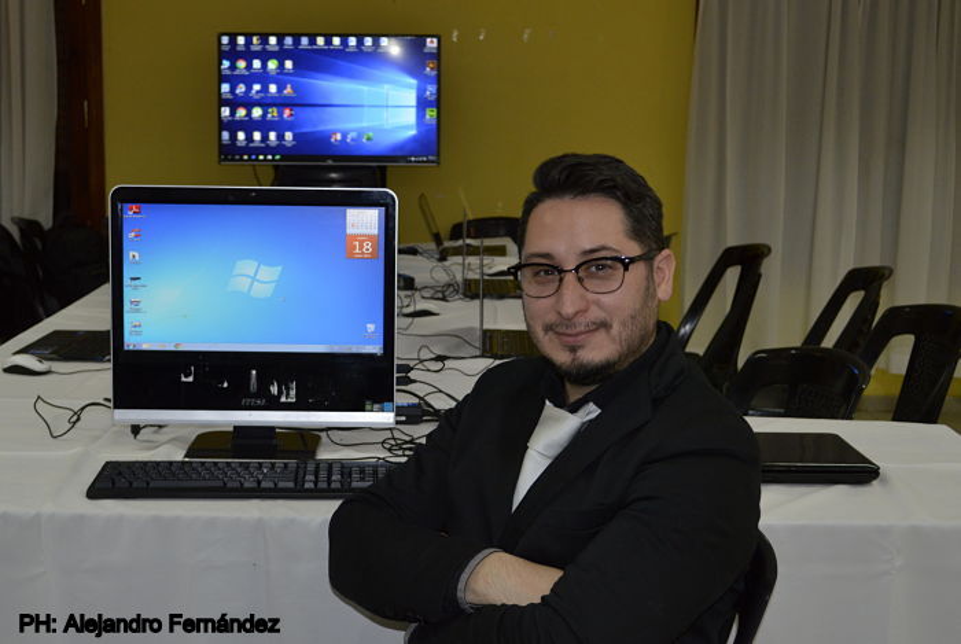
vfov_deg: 30.9
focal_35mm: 44
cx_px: 480
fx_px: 1163
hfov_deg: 44.9
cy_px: 322
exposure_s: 1/60
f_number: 4.5
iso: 560
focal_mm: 29
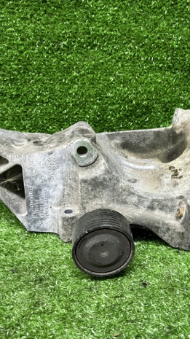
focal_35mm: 36
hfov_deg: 32.4
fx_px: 323
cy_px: 172
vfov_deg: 55.3
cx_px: 133
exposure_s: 1/50
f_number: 1.8
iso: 902
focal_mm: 5.56
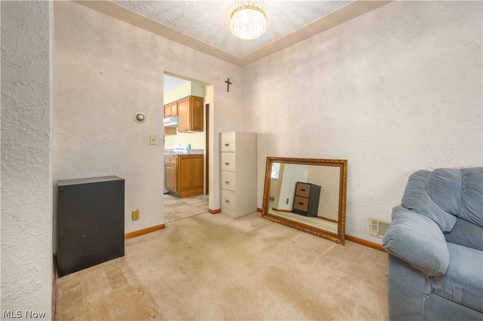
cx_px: 242
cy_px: 160
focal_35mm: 14
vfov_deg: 81.1
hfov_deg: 104.3
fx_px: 188
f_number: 9
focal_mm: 14
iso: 200
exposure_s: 1/60
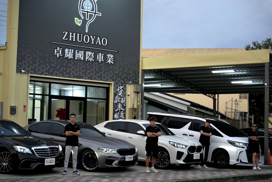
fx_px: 522
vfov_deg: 19.8
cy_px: 91
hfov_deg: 29.2
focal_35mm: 69
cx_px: 136
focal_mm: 69
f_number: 2.8
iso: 400
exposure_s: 1/500
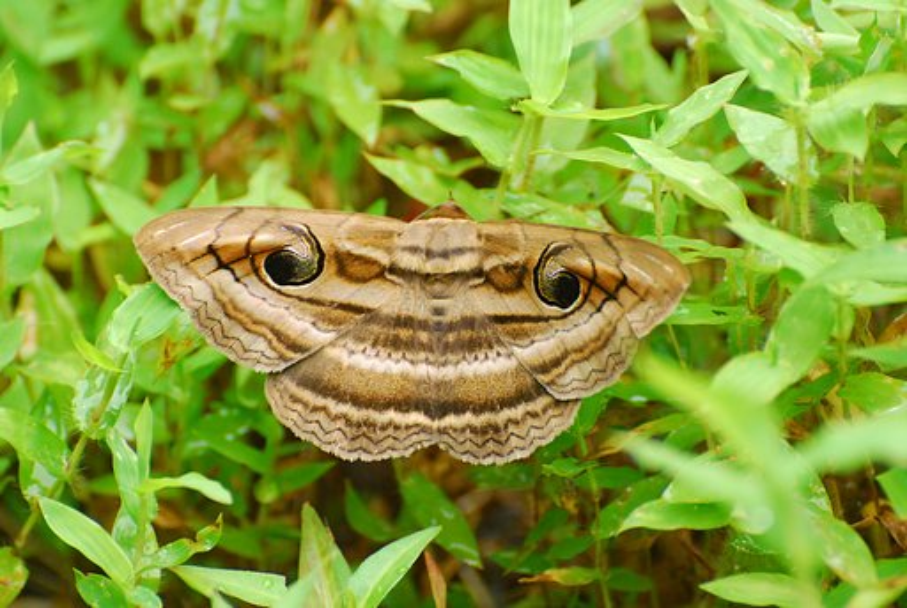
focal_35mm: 450
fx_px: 11354
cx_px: 454
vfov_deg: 3.1
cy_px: 304
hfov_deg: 4.6
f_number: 8
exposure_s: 1/160
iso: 640
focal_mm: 300
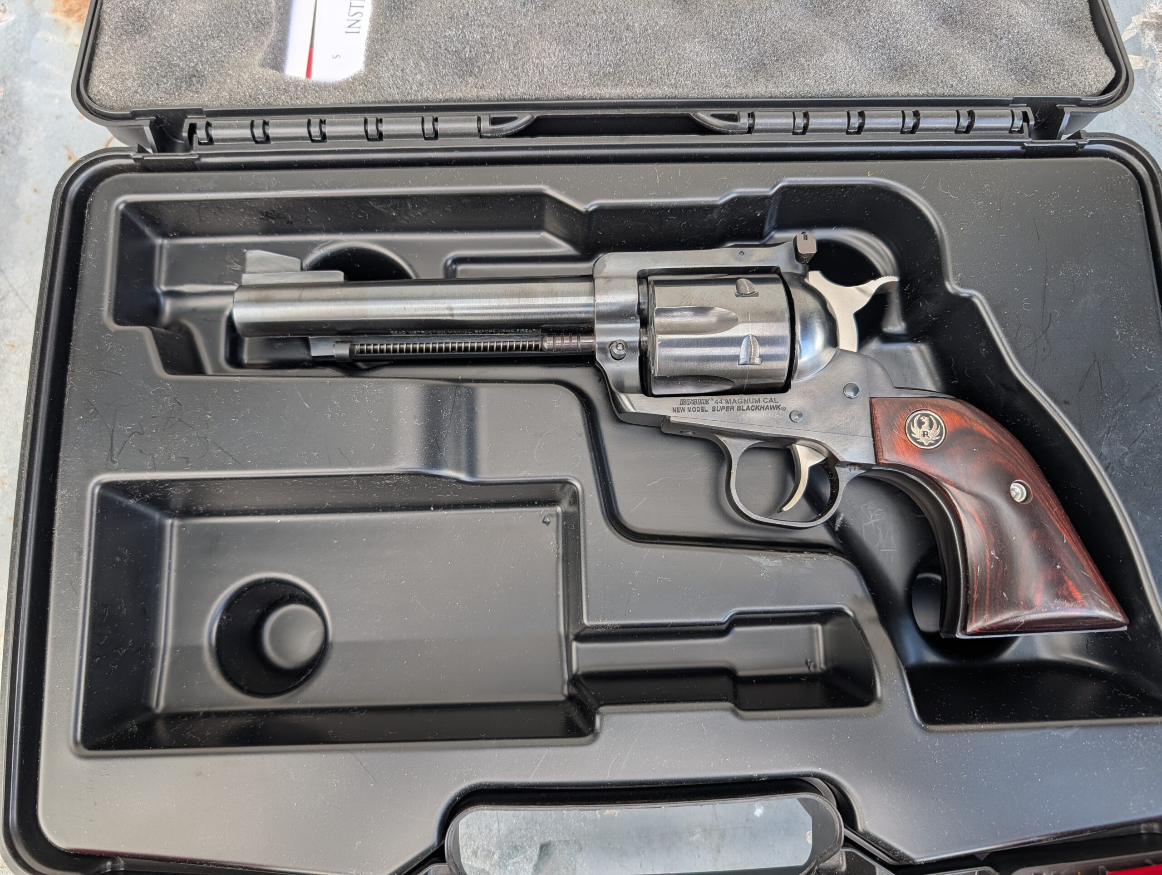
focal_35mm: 24
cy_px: 438
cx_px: 581
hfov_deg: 71.5
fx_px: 807
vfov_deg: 56.9
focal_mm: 6.9
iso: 48
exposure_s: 1/166
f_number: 1.68
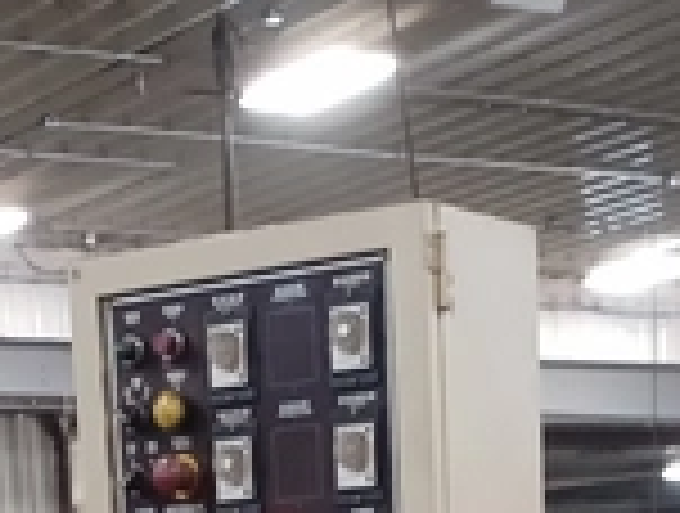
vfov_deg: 10.3
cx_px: 374
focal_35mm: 124
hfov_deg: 15.9
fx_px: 2442
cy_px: 1262
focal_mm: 4.6
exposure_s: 1/20
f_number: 1.8
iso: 800
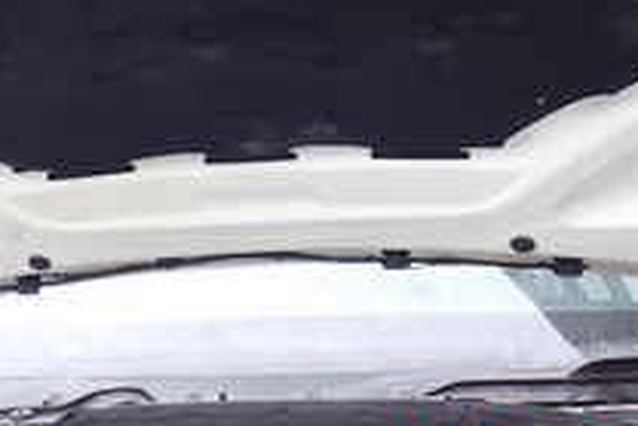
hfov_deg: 22.4
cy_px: -181
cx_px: 178
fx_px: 1596
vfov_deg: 14.4
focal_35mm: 90
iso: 100
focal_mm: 5.4
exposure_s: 1/200
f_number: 3.2
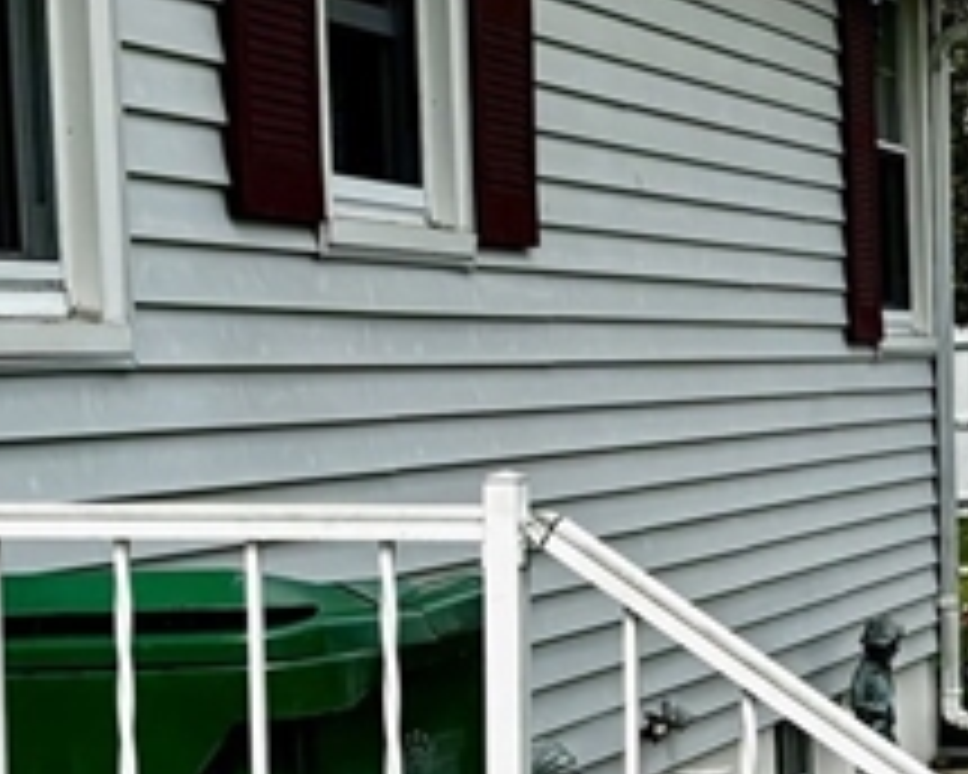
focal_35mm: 121
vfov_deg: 12.7
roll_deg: +0.7
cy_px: 616
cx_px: 864
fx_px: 3467
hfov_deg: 15.7
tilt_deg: -5.2
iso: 50
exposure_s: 1/4082
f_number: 1.6
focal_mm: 5.96
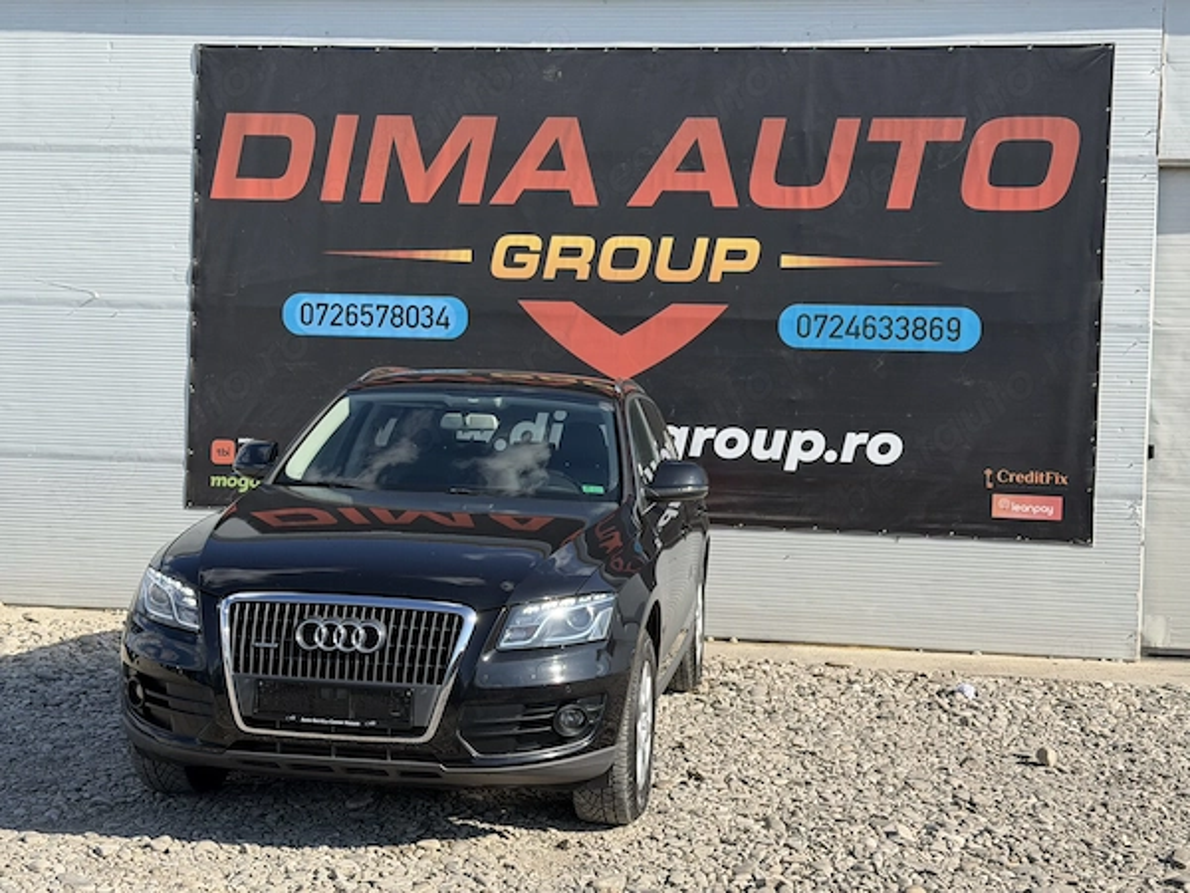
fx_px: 1650
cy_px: 446
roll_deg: -1.0
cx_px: 595
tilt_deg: -1.4
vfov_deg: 30.3
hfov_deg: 39.7
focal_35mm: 48
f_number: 1.78
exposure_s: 1/2976
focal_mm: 6.76
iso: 80
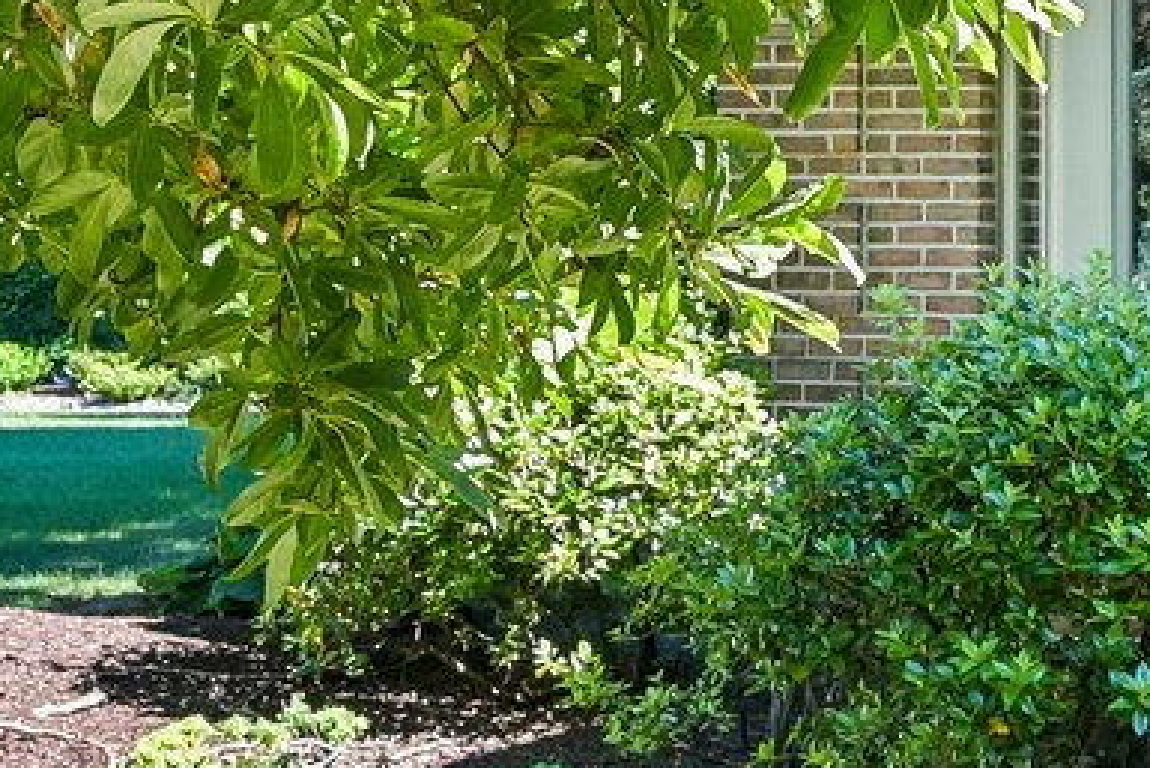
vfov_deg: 13.5
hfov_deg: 17.0
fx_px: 3227
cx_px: 2019
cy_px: 256
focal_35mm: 101
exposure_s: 1/30
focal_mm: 19
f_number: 8
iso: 100
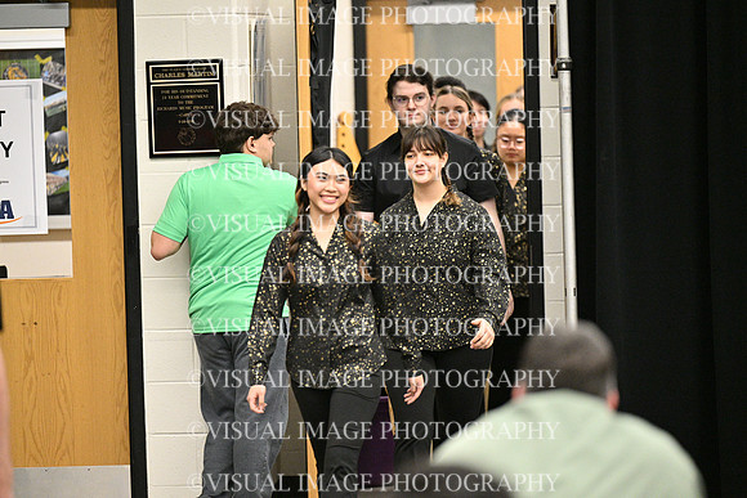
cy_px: 249
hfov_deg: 10.3
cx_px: 374
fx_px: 4151
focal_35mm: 200
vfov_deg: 6.9
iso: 6400
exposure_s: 1/500
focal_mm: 200
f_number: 2.8
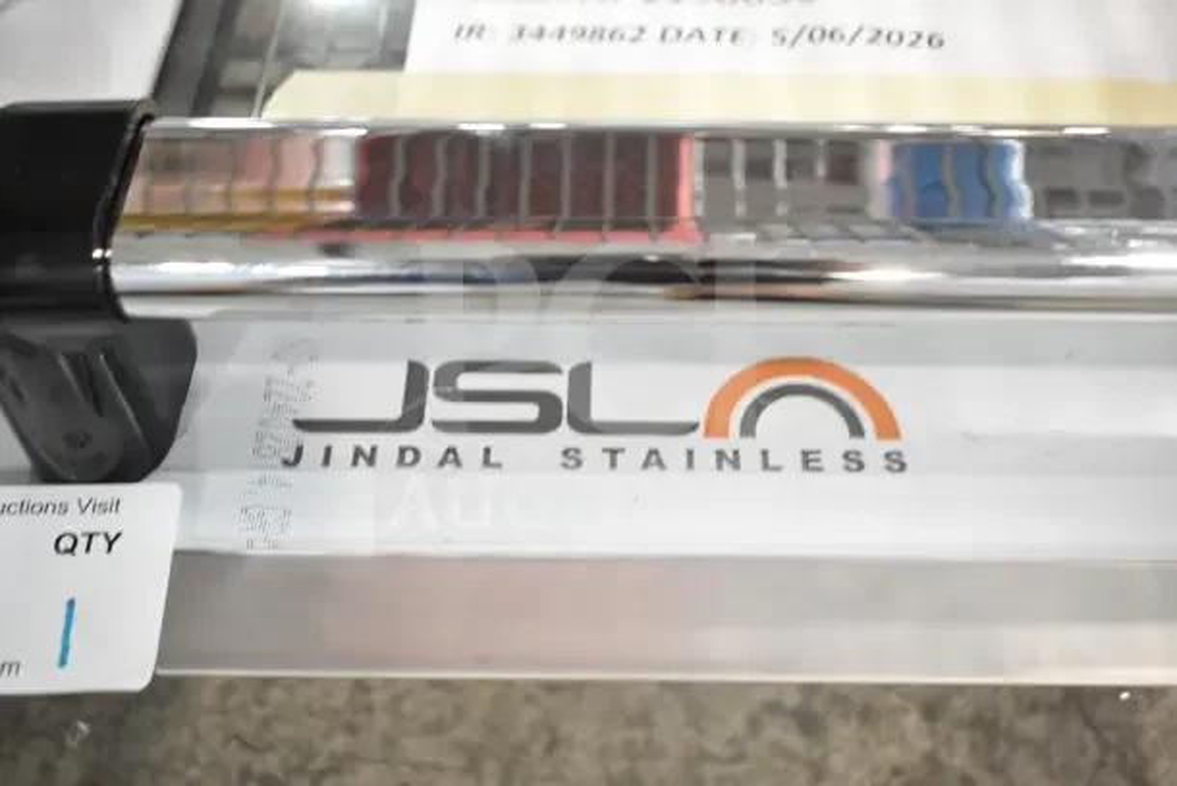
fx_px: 1373
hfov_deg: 46.4
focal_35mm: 42
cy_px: 393
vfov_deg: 31.9
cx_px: 588
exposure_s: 1/80
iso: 1600
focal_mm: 28
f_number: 4.5
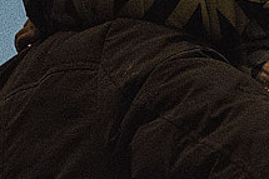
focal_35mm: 261
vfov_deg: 5.2
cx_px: 251
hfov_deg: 7.9
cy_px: 19
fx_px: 1949
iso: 2500
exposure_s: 1/160
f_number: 1.4
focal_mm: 35
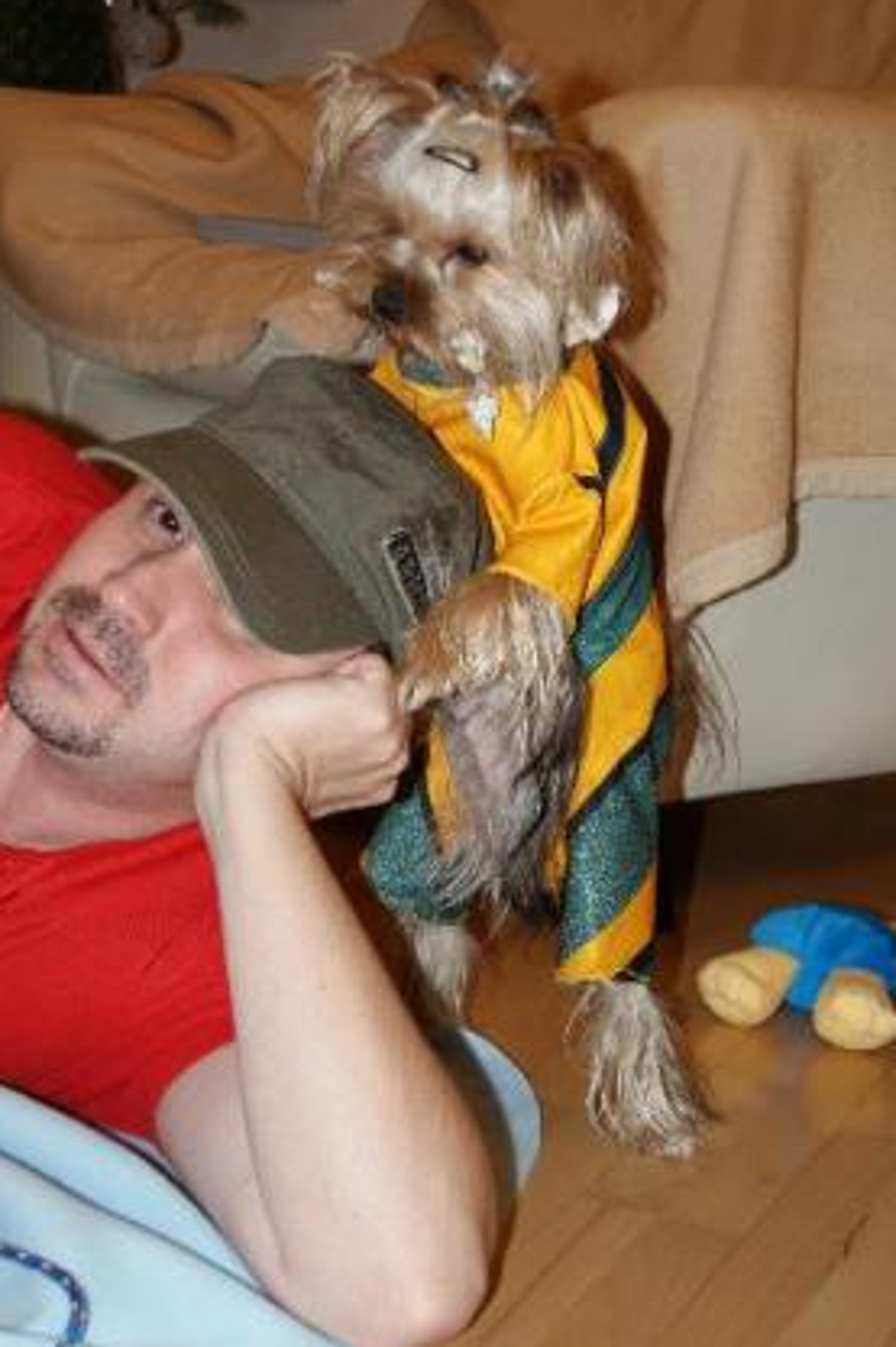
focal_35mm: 61
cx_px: 404
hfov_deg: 22.4
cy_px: 706
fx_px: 2263
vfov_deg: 33.1
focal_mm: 35
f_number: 5.6
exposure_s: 1/60
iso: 400
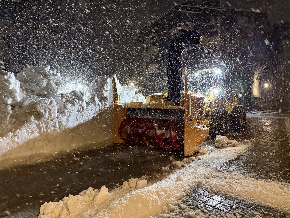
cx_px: 145
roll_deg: -4.4
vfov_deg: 56.8
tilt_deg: +0.5
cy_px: 109
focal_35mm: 24
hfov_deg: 71.6
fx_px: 201
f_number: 1.78
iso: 640
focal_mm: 6.76
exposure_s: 1/40
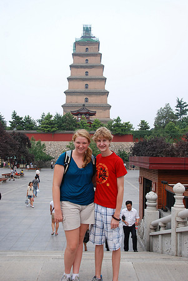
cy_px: 140
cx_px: 94
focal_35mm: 33
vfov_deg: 57.2
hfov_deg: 40.1
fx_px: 258
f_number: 6.3
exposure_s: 1/160
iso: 160
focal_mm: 22
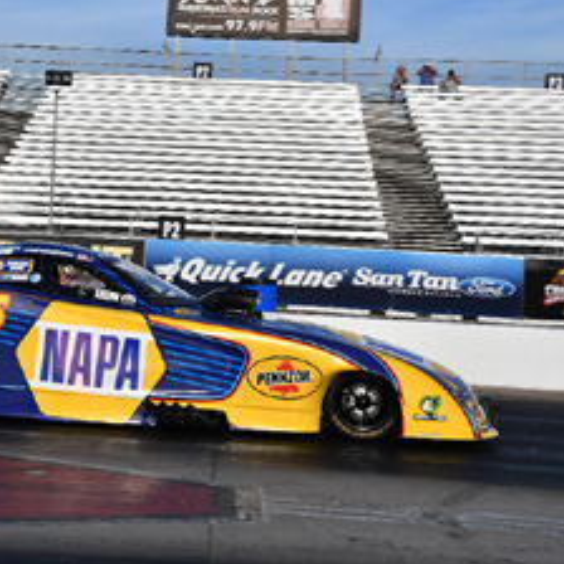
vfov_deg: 19.1
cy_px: 233
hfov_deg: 18.8
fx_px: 1677
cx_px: 81
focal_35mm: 91
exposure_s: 1/1600
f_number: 5.6
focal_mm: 40
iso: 160
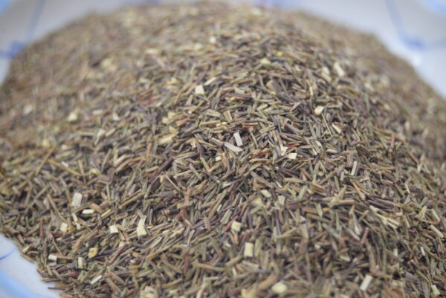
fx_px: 1017
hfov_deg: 24.7
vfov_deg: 16.7
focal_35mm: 82
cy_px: 149
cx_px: 223
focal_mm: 82
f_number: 6.3
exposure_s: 1/100
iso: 160
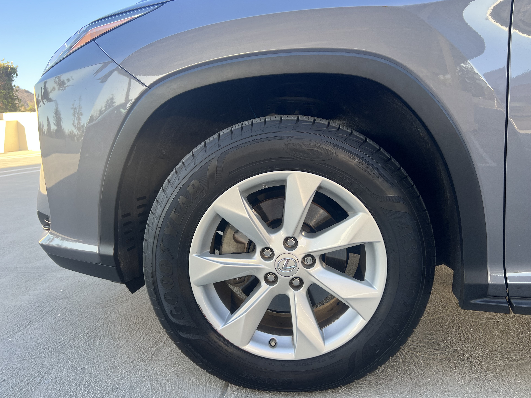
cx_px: 266
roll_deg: +0.4
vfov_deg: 51.4
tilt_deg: -8.6
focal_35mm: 27
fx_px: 414
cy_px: 200
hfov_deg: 65.3
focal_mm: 5.7
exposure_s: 1/293
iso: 40
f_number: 1.5
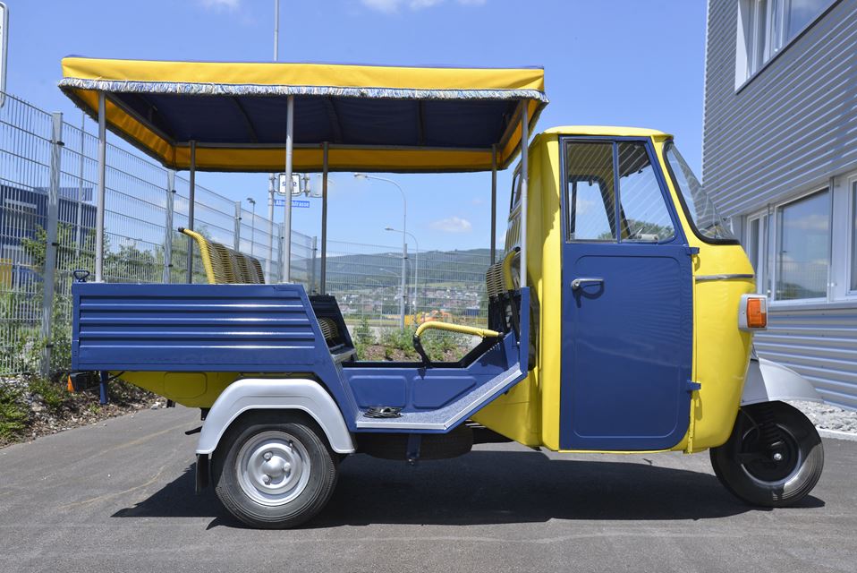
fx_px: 905
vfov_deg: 35.1
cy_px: 286
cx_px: 428
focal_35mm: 38
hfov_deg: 50.7
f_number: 8
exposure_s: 1/250
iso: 125
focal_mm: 38
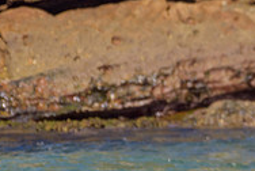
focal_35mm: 1888
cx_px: 386
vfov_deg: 0.7
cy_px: 180
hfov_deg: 1.1
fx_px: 13394
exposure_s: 1/2000
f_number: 5.6
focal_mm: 500
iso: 320
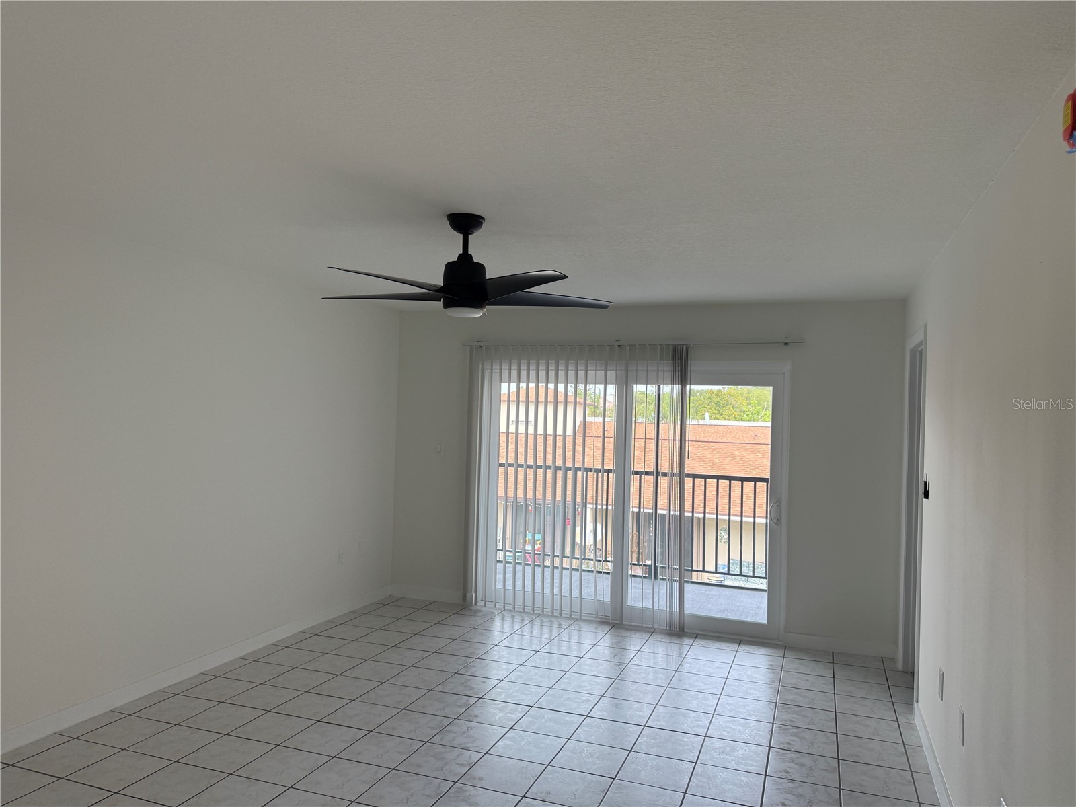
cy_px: 404
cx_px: 538
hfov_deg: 71.6
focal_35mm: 24
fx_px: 746
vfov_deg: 56.8
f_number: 1.78
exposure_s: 1/211
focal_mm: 6.76
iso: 100
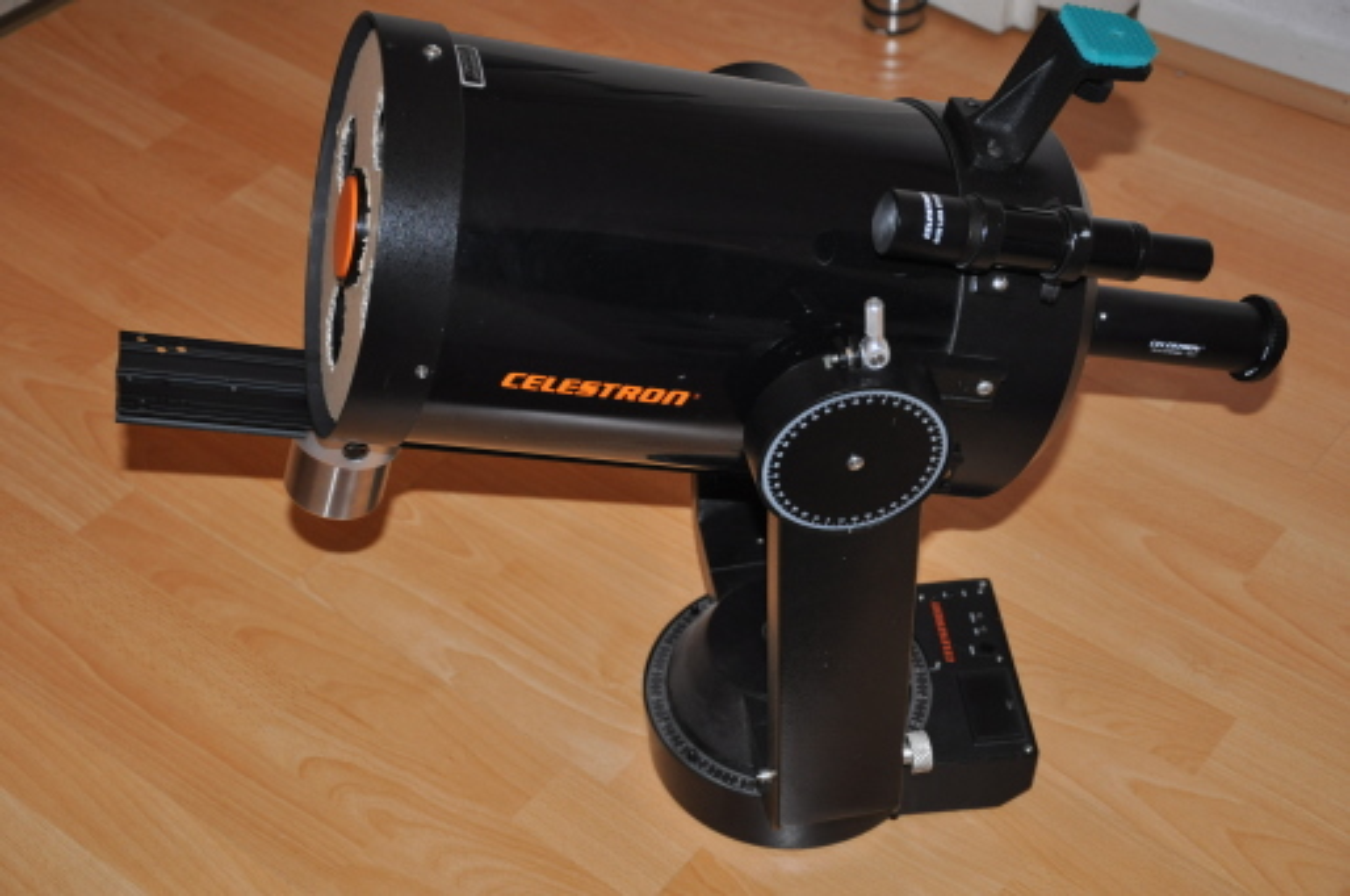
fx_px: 2134
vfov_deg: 23.7
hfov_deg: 35.1
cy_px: 448
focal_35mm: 57
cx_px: 675
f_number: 4.5
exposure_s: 1/60
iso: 800
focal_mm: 38
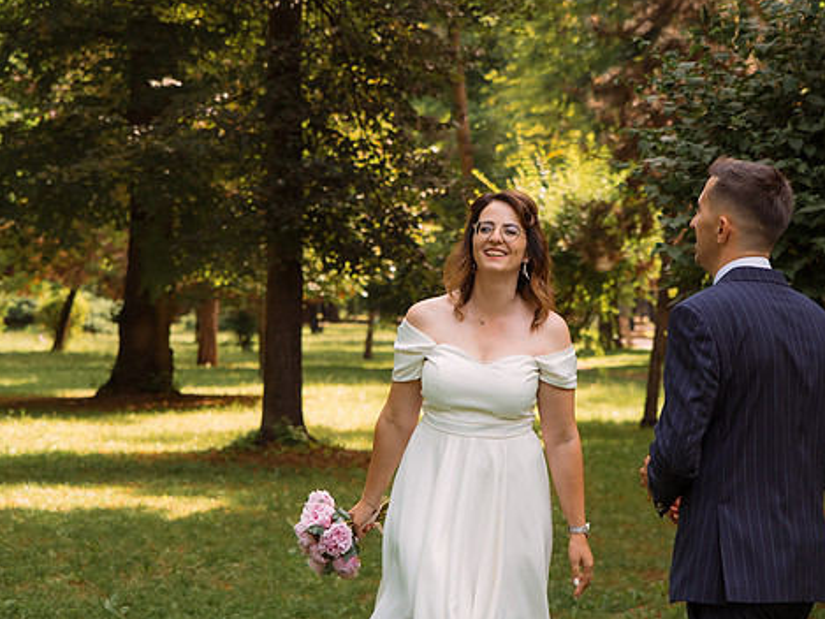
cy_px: 290
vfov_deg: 15.9
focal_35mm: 93
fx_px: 2217
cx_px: 500
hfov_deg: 21.0
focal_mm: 70
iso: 500
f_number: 4
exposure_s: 1/400
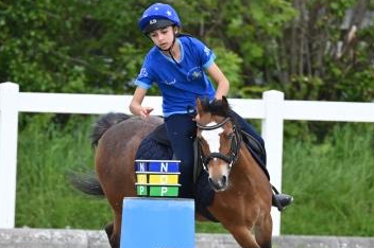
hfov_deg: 2.3
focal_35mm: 910
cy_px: 150
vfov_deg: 1.5
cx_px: 184
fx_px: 9445
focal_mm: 400
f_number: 5.6
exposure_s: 1/1250
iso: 720
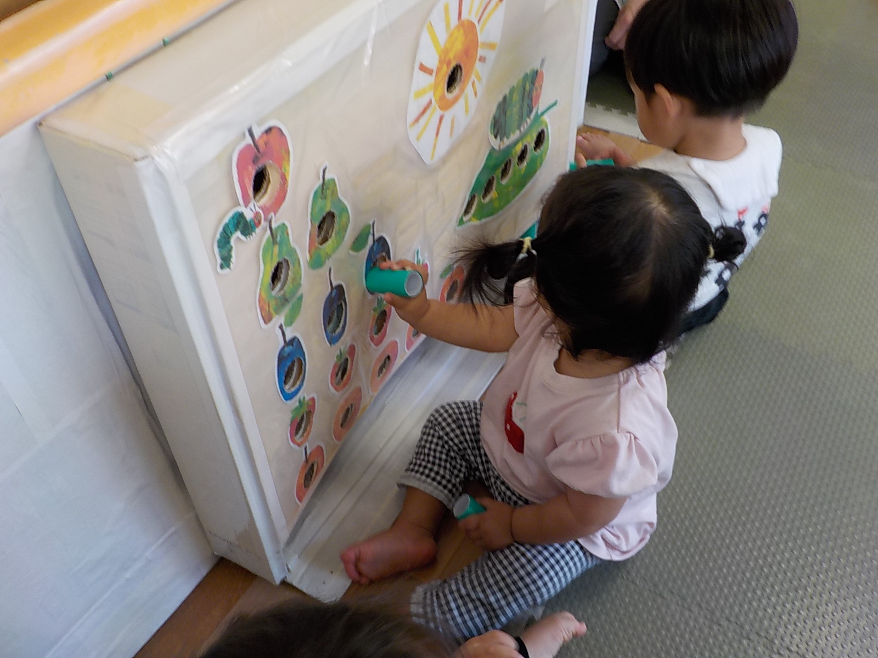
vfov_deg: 46.8
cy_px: 329
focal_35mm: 30
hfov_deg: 60.0
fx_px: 761
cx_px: 439
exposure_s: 1/30
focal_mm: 4.1
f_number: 3.3
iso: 140
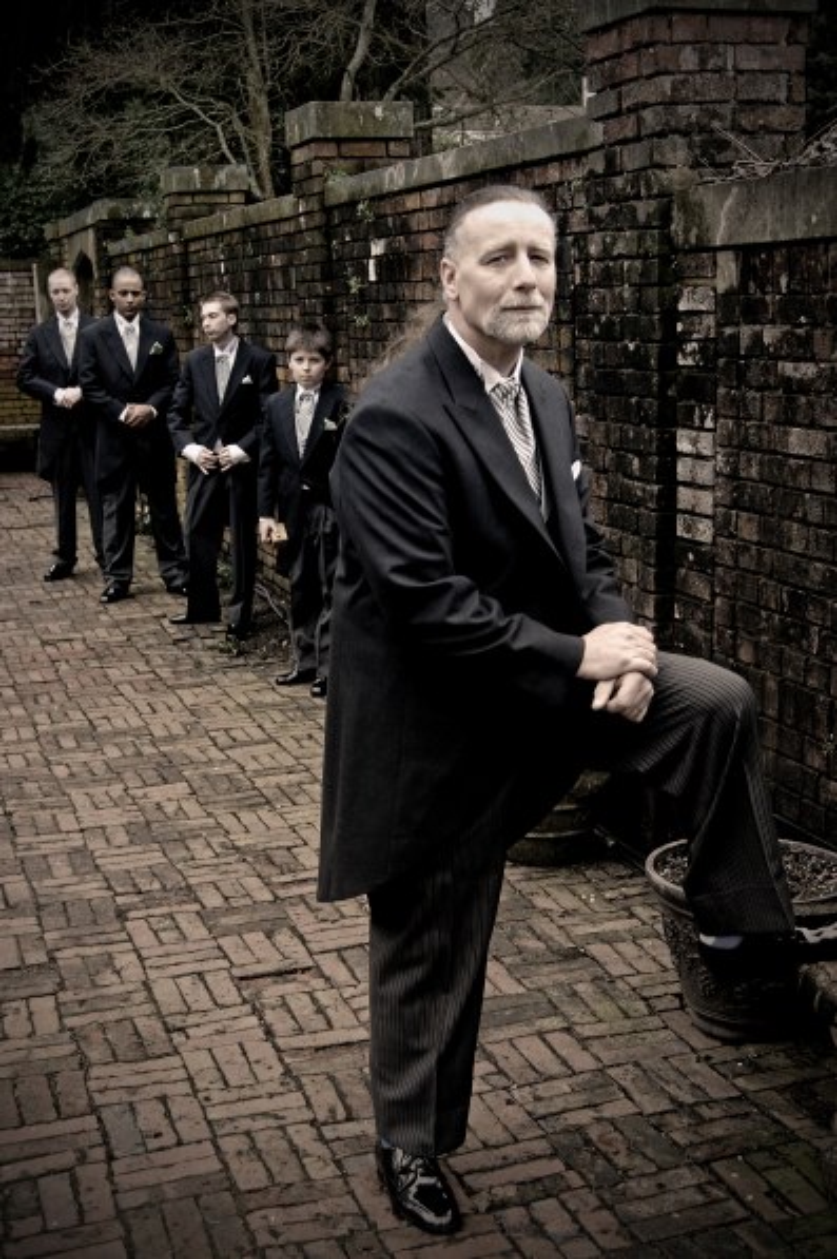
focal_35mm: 42
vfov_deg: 46.4
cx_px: 418
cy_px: 630
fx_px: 1467
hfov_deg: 31.8
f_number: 4.5
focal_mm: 28
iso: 100
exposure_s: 1/80
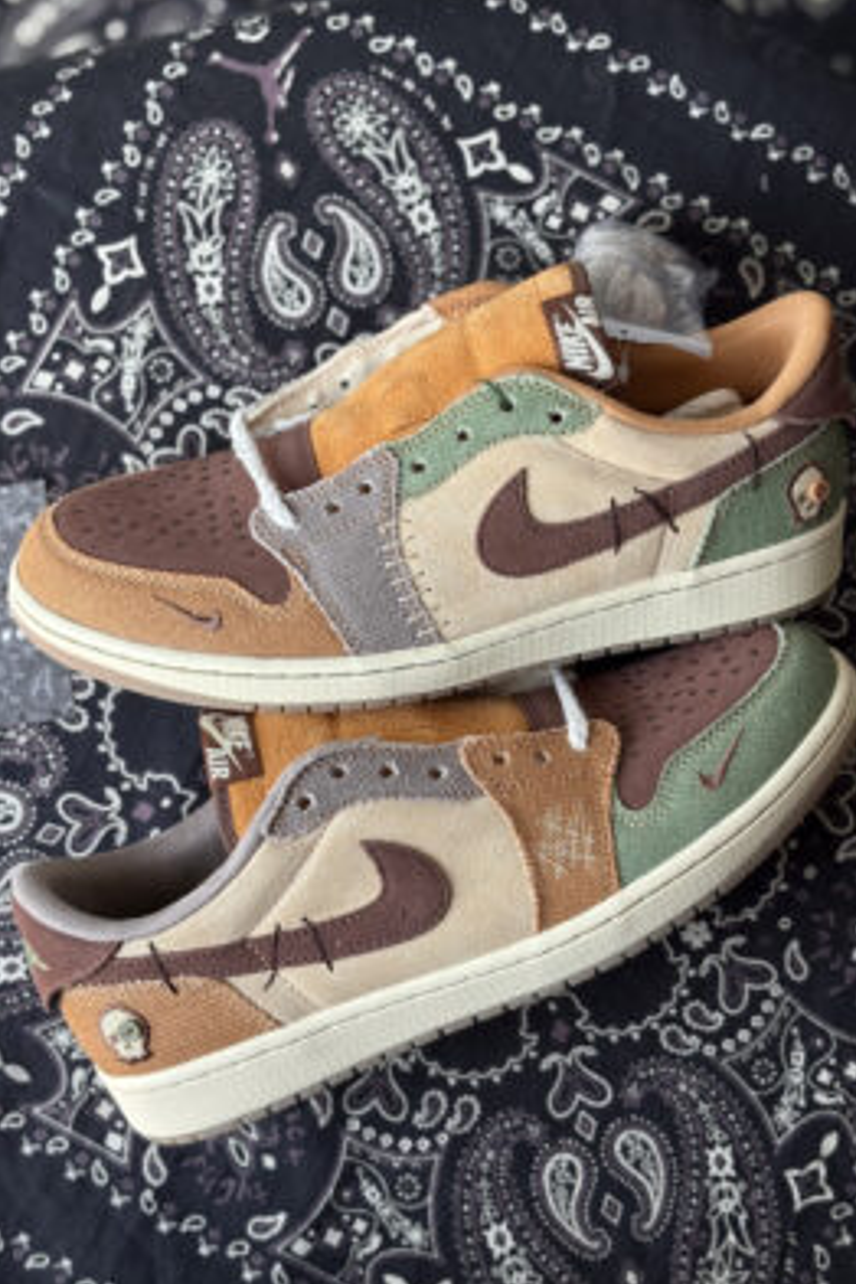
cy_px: 644
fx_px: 1962
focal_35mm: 55
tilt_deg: -84.3
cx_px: 431
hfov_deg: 24.6
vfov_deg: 36.2
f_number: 1.6
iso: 25
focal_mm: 5.96
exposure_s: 1/171
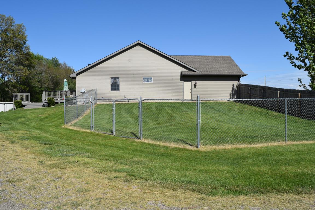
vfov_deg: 47.9
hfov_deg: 67.4
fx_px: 236
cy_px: 105
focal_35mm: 27
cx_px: 158
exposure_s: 1/500
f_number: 10
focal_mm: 18
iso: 200
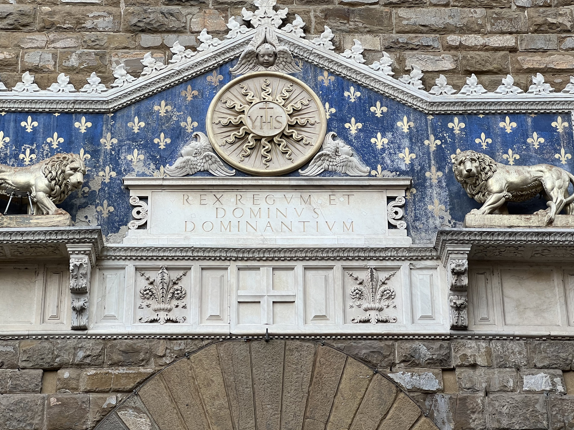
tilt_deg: +27.5
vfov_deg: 16.4
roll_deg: +1.2
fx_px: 1493
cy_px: 193
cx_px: 274
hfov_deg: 21.8
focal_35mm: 90
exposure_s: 1/122
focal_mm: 9
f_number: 2.8
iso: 32
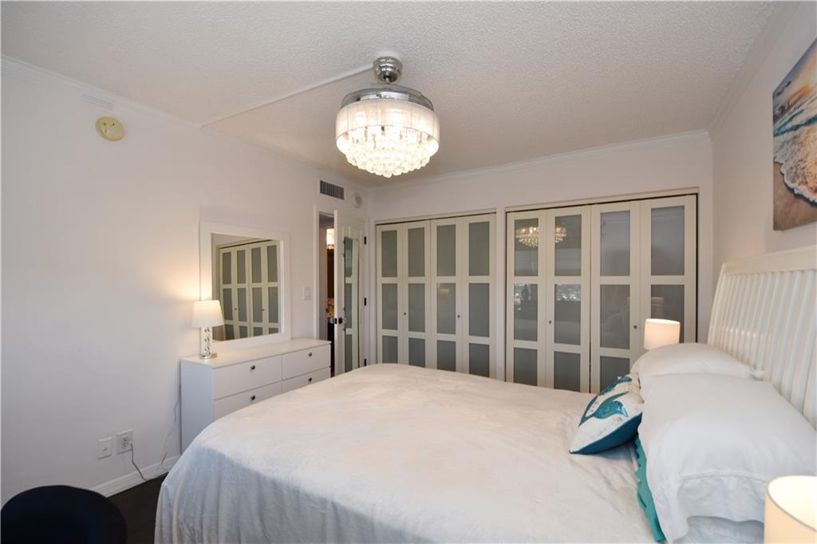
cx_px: 408
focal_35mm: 15
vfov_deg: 77.3
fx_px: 340
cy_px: 272
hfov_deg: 100.4
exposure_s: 1/60
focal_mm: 10
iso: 200
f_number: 5
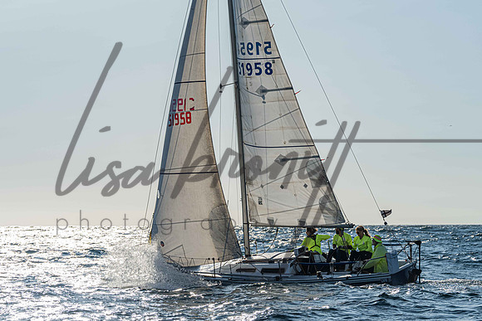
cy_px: 125
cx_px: 277
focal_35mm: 125
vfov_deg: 11.0
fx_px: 1669
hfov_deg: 16.4
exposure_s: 1/3200
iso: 400
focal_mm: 95
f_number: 8
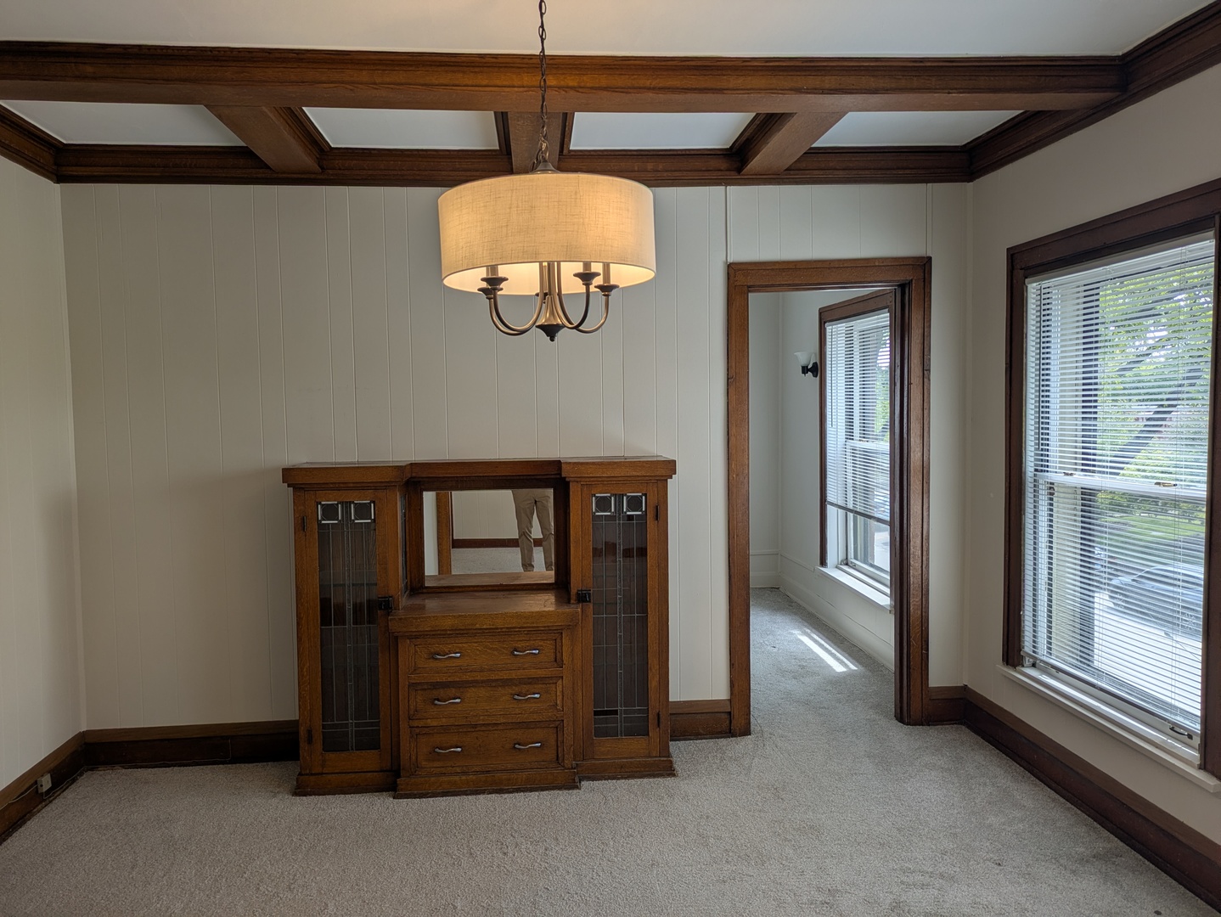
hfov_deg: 69.4
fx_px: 882
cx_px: 610
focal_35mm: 25
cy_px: 458
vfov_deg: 54.9
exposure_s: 1/171
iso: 46
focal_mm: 5.43
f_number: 1.89
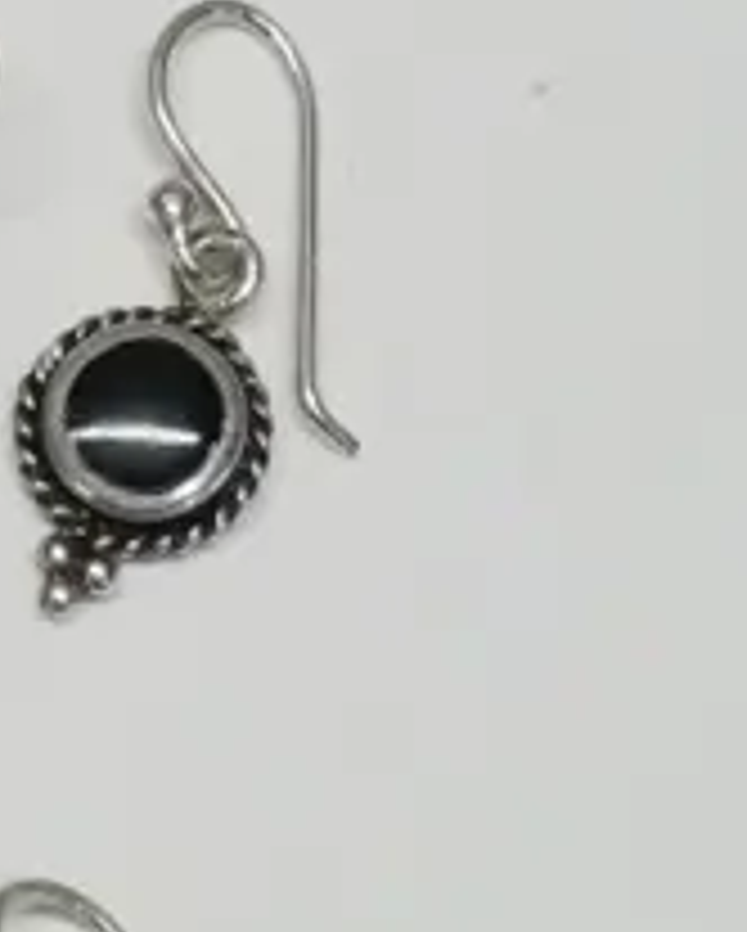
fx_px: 10376
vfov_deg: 5.1
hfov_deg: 4.0
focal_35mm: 376
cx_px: -1458
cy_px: 630
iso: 1600
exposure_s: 1/125
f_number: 6.3
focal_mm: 39
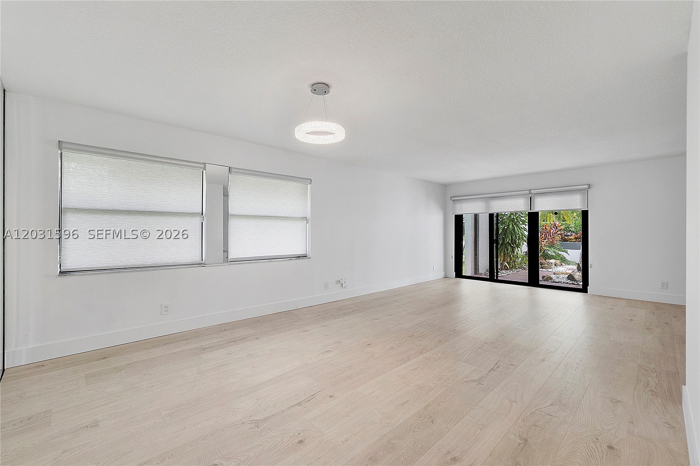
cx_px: 350
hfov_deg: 100.4
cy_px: 233
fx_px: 292
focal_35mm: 15
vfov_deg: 77.3
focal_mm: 10
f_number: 8
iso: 250
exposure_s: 1/20
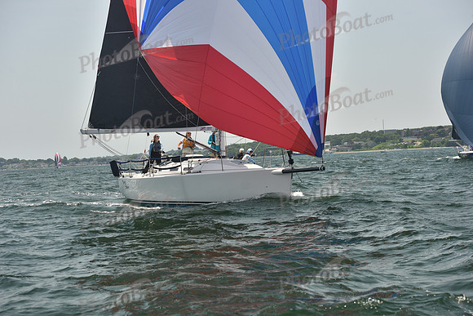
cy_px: 158
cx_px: 236
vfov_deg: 17.1
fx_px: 1051
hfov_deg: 25.4
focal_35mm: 80
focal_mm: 80
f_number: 5.6
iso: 250
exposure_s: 1/640
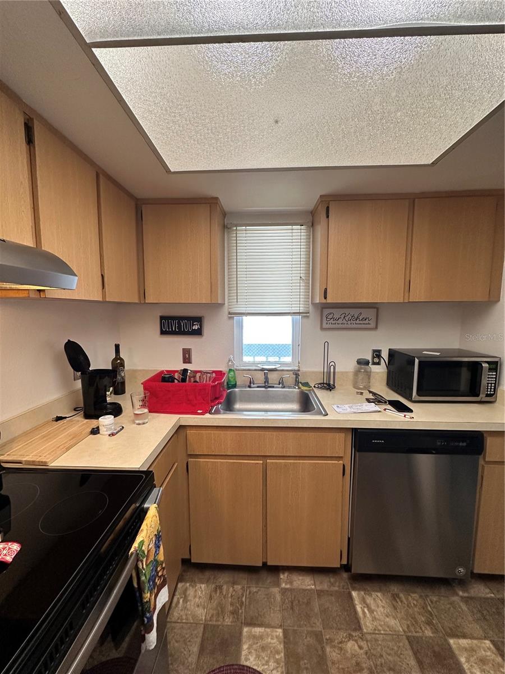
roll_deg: -0.2
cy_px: 337
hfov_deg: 85.7
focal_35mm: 14
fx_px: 272
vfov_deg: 102.1
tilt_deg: -6.3
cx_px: 252
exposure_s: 1/120
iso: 200
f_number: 2.2
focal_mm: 2.22
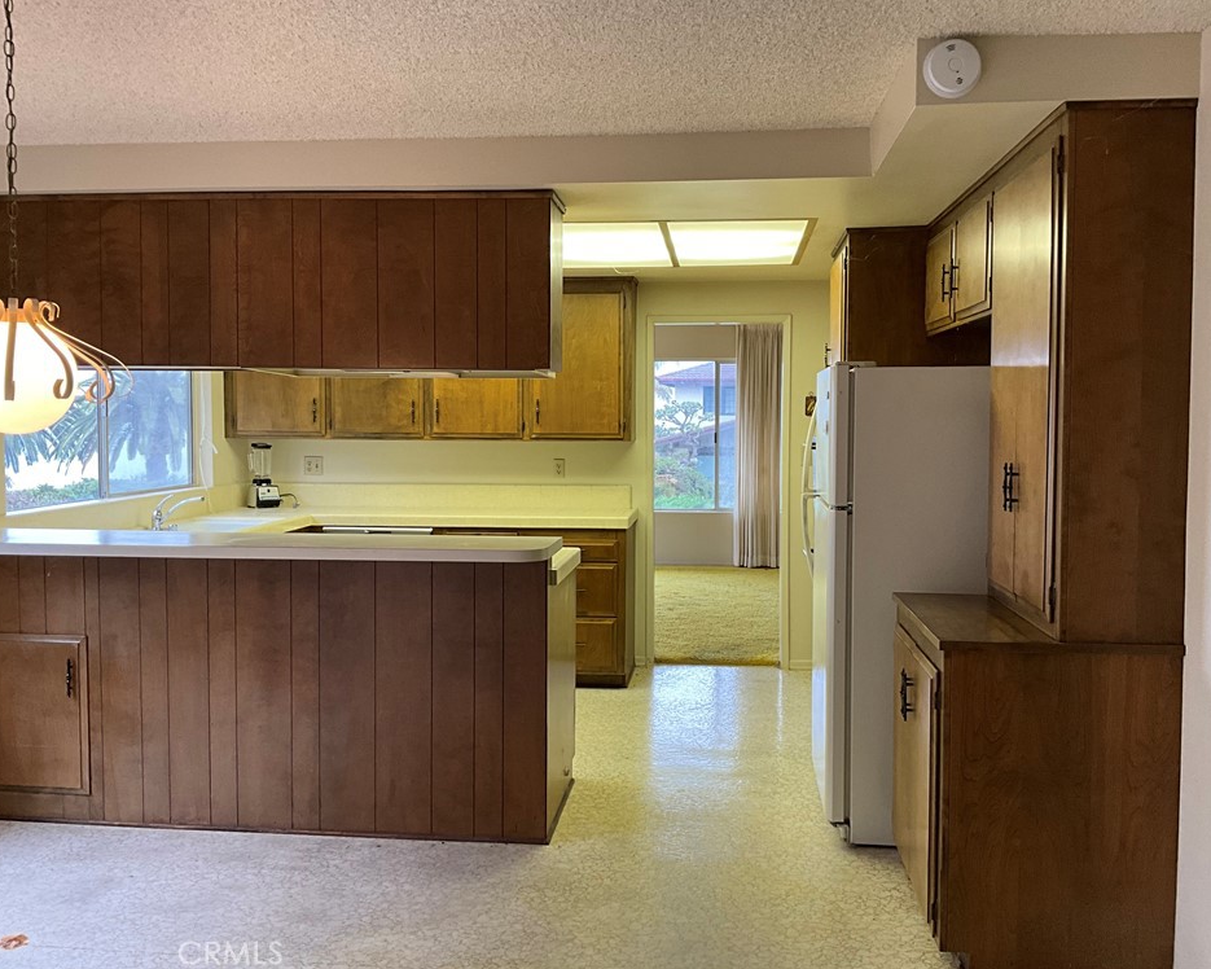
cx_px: 624
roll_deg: +0.1
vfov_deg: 47.1
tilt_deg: -2.8
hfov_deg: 57.2
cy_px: 474
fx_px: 1111
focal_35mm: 31
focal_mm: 3
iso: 64
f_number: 1.8
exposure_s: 1/60
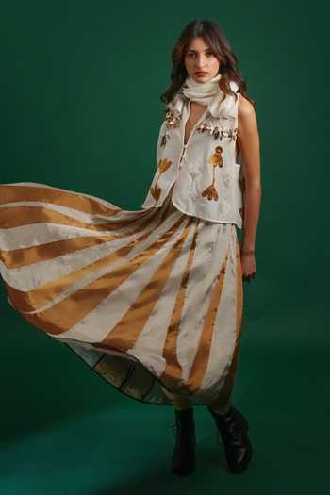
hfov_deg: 28.7
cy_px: 248
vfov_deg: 42.0
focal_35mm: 47
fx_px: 645
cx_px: 165
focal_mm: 46.9
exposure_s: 1/640
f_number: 2.8
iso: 2000
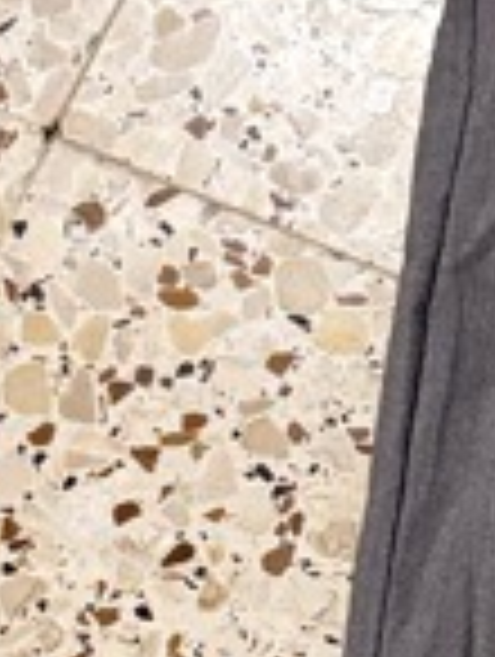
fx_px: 3118
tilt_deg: -81.0
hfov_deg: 8.1
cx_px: 1341
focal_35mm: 164
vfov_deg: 11.9
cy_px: 711
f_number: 1.78
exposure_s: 1/60
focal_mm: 6.76
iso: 800
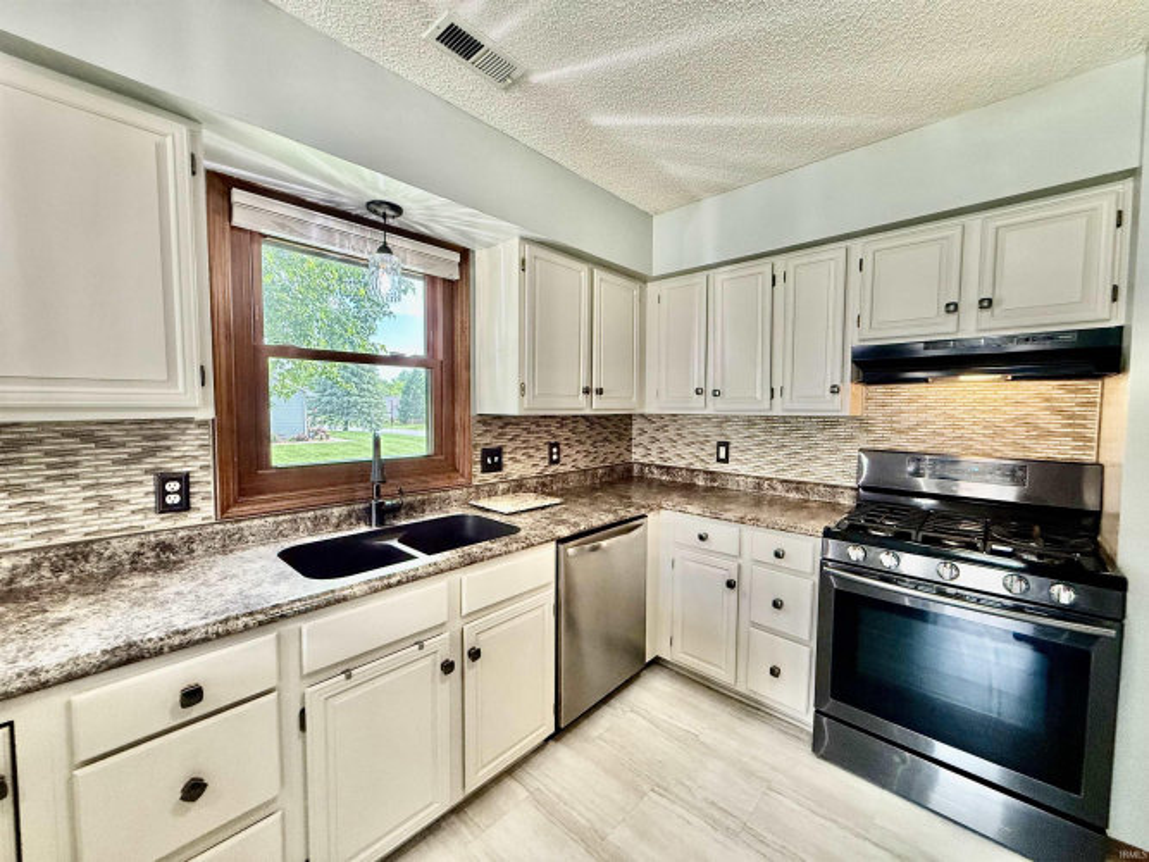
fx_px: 465
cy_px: 431
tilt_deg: -1.8
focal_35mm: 14
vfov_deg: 85.7
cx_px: 574
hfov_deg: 102.1
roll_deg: -0.4
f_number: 2.2
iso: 250
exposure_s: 1/120
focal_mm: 2.22
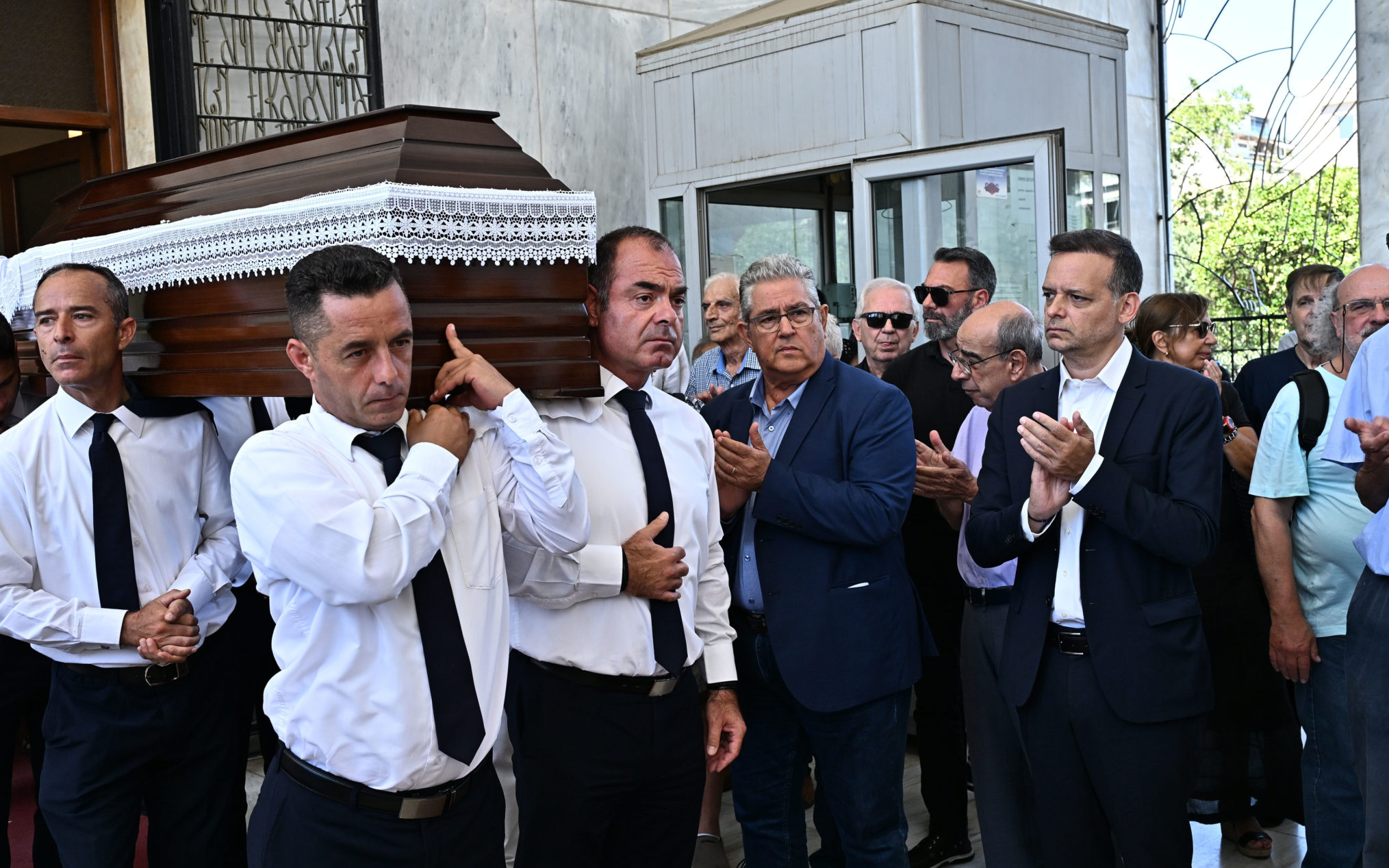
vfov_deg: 35.3
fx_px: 1363
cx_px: 696
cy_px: 418
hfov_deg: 54.0
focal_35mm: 36
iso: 560
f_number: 7.1
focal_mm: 35
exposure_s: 1/250
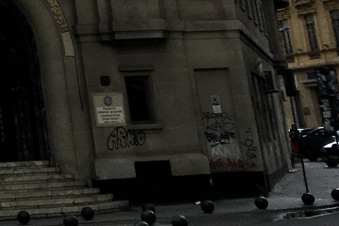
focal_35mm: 128
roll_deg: +1.9
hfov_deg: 14.5
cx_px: -227
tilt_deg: +18.3
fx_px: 1205
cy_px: -260
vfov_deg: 9.8
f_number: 2.2
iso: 25
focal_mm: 4.15
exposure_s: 1/1068
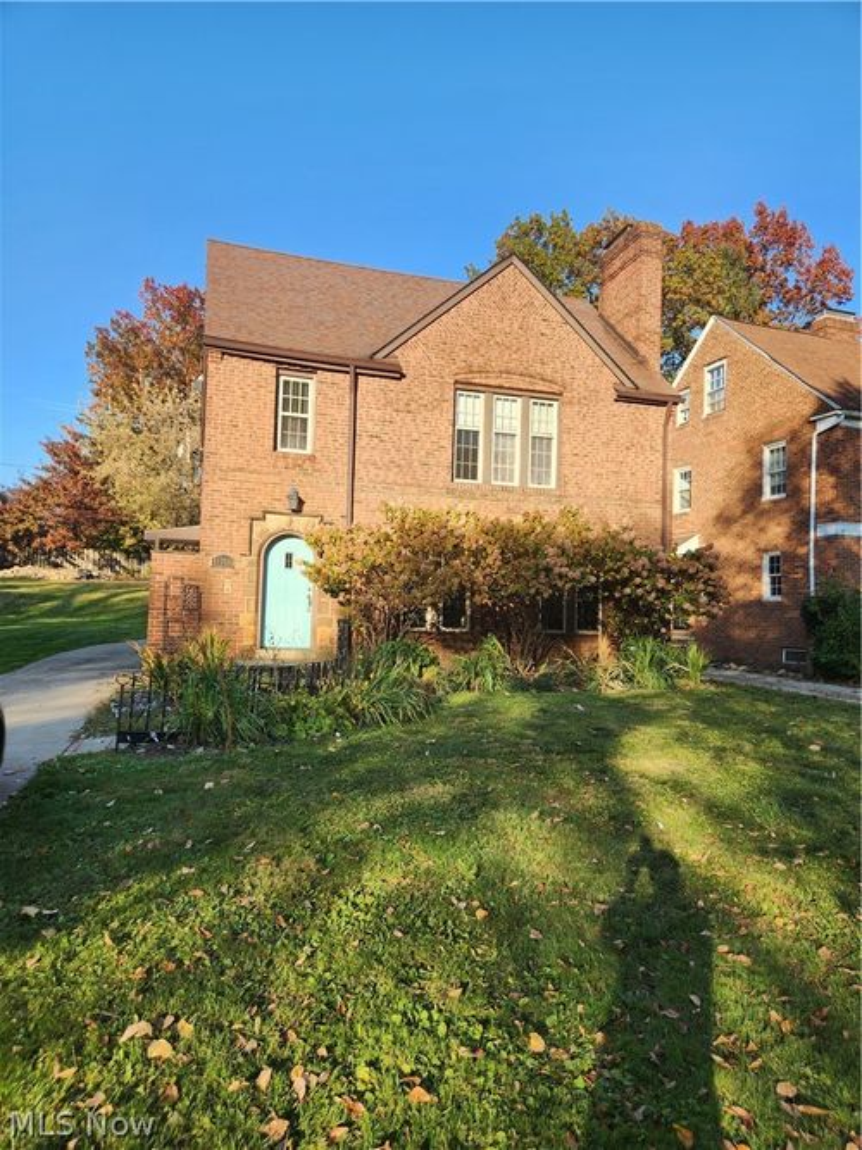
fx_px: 764
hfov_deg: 58.9
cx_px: 431
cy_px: 575
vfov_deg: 73.9
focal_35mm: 23
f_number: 1.8
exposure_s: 1/511
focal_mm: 5.4
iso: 20
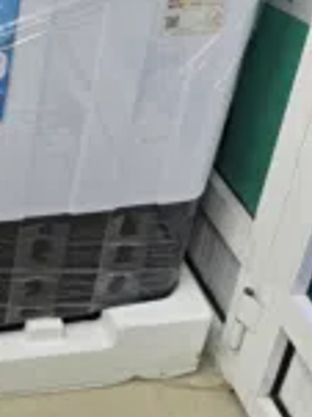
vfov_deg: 27.5
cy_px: -97
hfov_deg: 22.2
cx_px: -58
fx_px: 734
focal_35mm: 61
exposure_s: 1/100
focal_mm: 6.3
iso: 160
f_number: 1.7
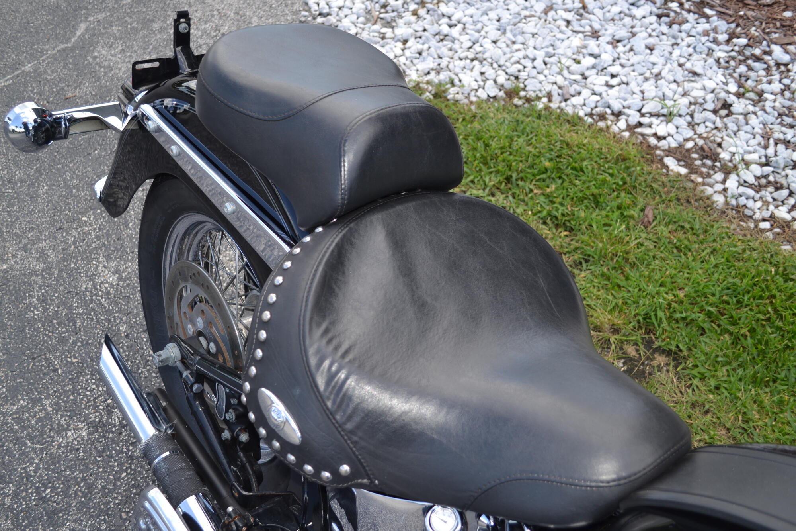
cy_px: 266
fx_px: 796
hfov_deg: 53.1
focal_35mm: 36
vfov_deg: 36.9
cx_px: 398
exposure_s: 1/200
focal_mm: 24
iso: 100
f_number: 4
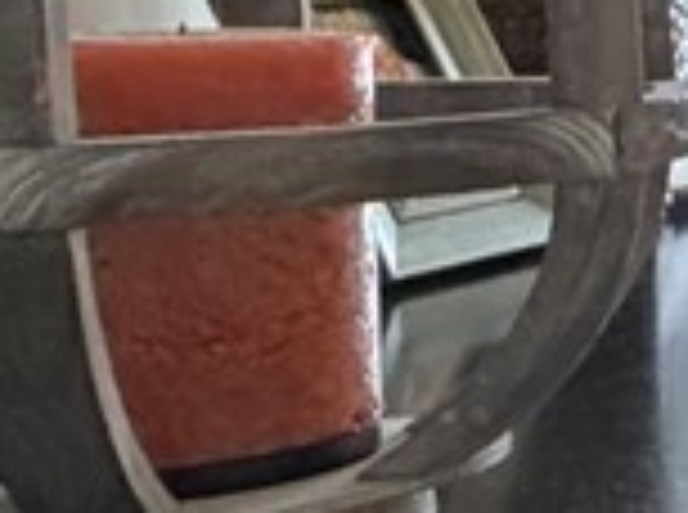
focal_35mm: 94
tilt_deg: -3.8
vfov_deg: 15.5
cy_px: 50
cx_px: 2212
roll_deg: +0.0
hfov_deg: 10.6
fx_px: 1864
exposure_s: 1/60
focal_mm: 2.22
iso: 640
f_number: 2.2
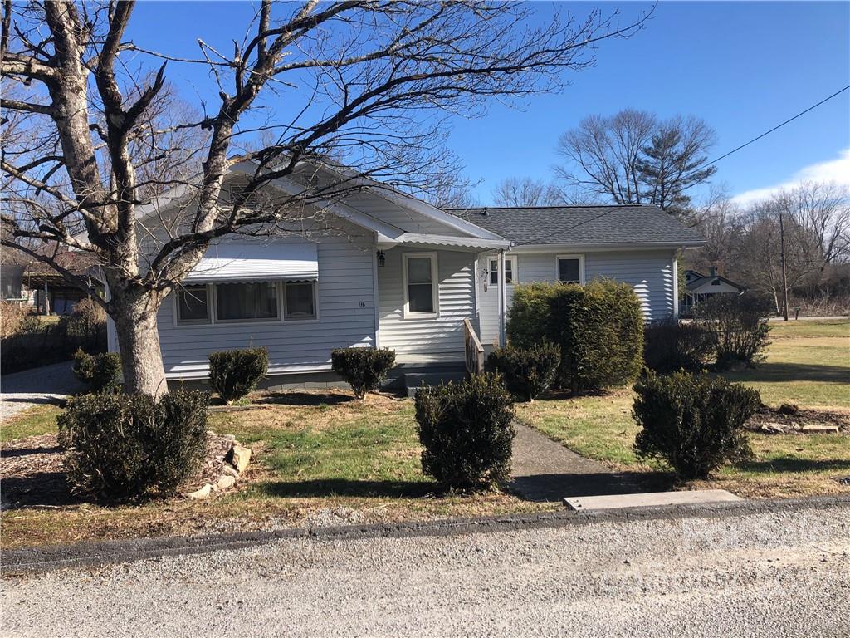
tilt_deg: +0.6
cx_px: 425
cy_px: 319
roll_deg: +1.7
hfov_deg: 63.4
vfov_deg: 49.7
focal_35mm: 28
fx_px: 688
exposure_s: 1/1130
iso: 20
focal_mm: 3.99
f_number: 1.8
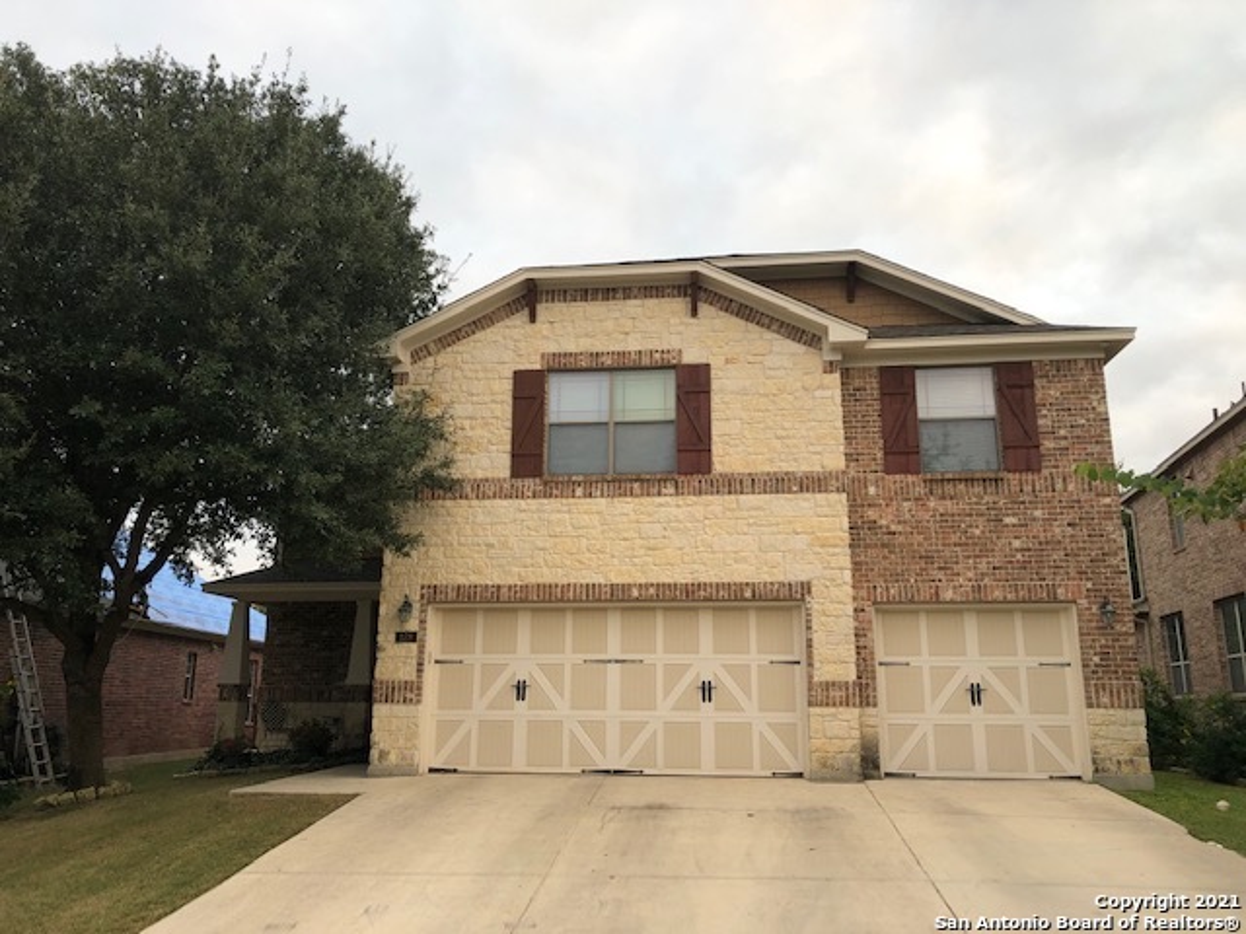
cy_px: 467
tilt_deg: +13.7
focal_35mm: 28
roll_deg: +0.2
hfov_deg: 63.4
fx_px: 1008
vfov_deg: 49.7
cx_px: 623
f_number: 1.8
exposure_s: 1/142
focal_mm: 4
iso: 20
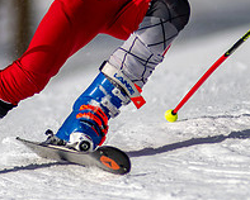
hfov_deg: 1.5
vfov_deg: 1.2
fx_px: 9576
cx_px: 92
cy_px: -26
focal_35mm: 1293
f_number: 2.8
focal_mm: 300
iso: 100
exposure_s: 1/8000
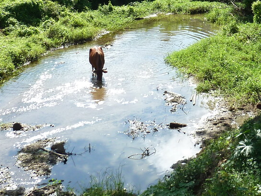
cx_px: 237
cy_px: -66
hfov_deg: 25.8
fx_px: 550
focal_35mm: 73
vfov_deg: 18.6
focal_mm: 4.1
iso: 80
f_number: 4
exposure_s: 1/250
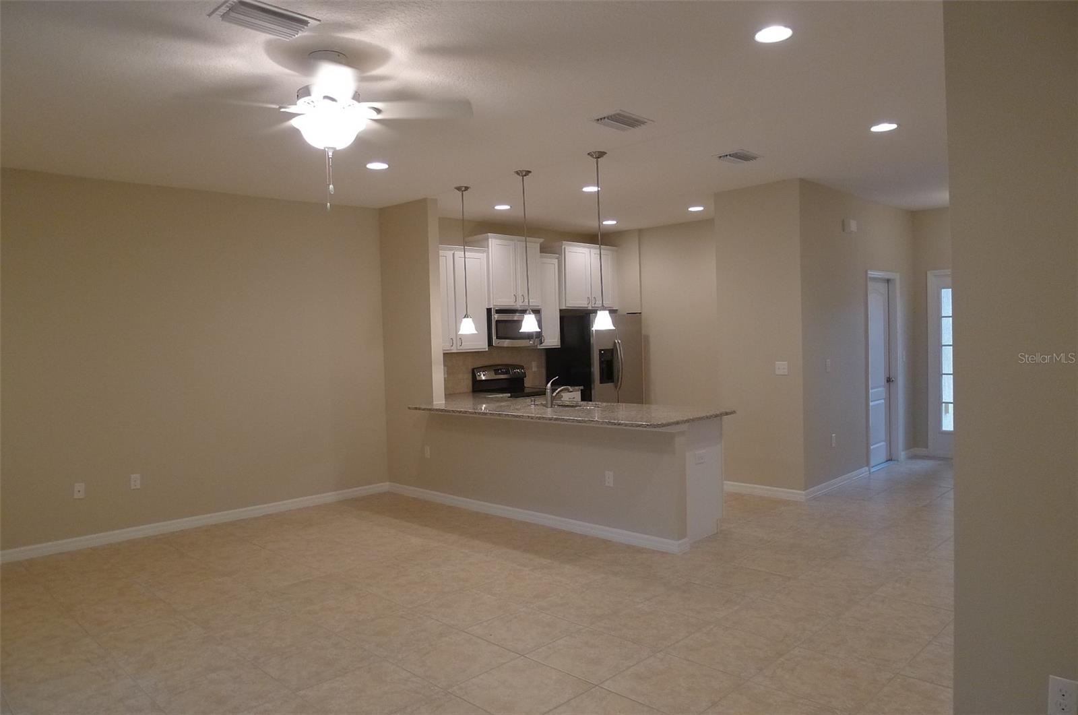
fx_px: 717
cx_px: 539
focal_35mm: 24
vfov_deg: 53.0
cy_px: 358
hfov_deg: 73.8
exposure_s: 1/60
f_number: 2
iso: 320
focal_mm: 5.1
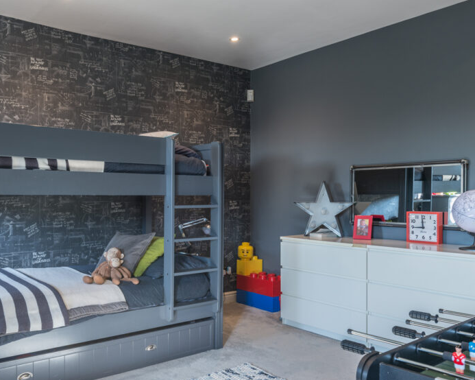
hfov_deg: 56.3
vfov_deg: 47.1
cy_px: 204
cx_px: 168
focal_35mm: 31
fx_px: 436
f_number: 7.1
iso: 200
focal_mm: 22
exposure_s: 1/5
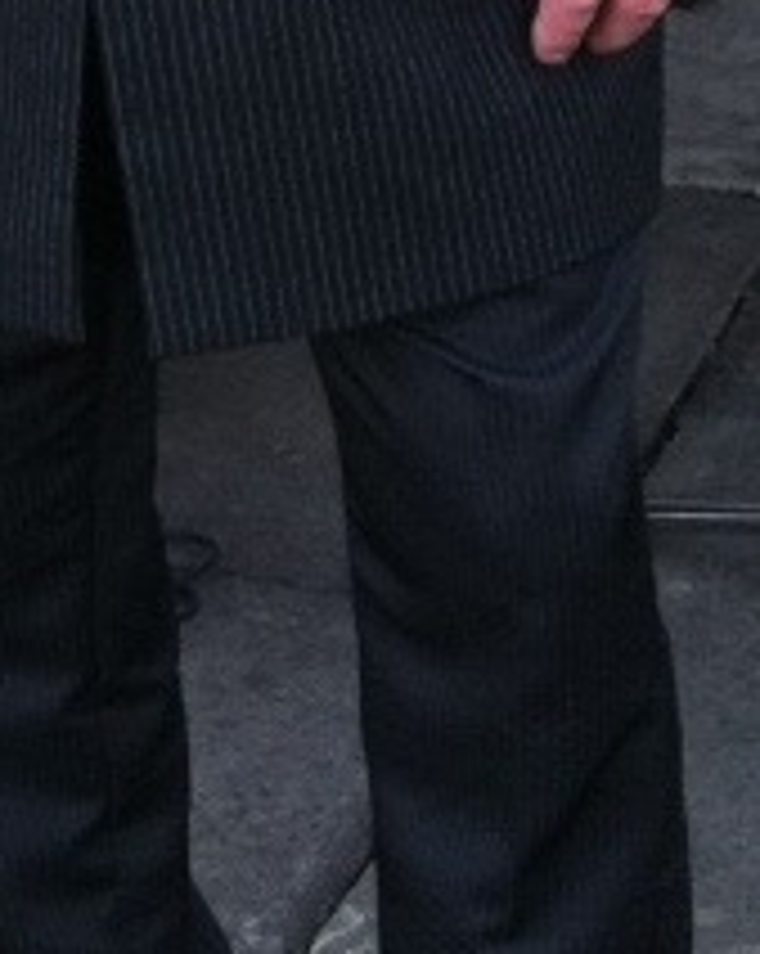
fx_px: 5889
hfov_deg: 7.2
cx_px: -436
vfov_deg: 8.9
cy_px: -765
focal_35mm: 209
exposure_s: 1/67
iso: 80
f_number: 2.8
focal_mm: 3.85
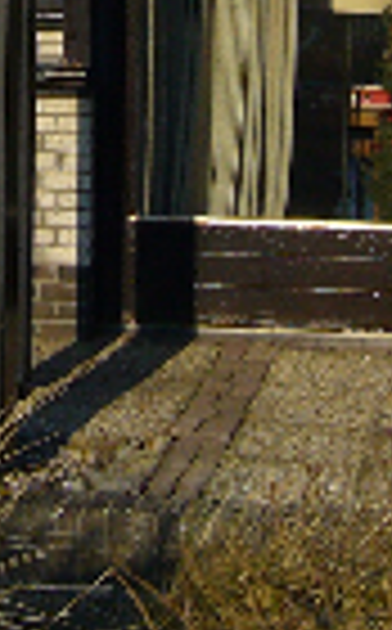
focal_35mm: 170
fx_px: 2918
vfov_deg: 12.0
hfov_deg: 7.6
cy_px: -202
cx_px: -45
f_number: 5.6
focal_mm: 5.8
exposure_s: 1/500
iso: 100
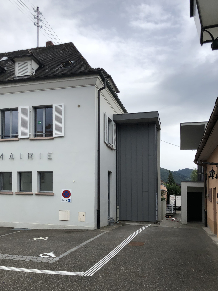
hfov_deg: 49.7
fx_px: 235
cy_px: 146
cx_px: 109
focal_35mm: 28
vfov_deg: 63.4
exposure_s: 1/1453
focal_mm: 4
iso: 20
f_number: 1.8
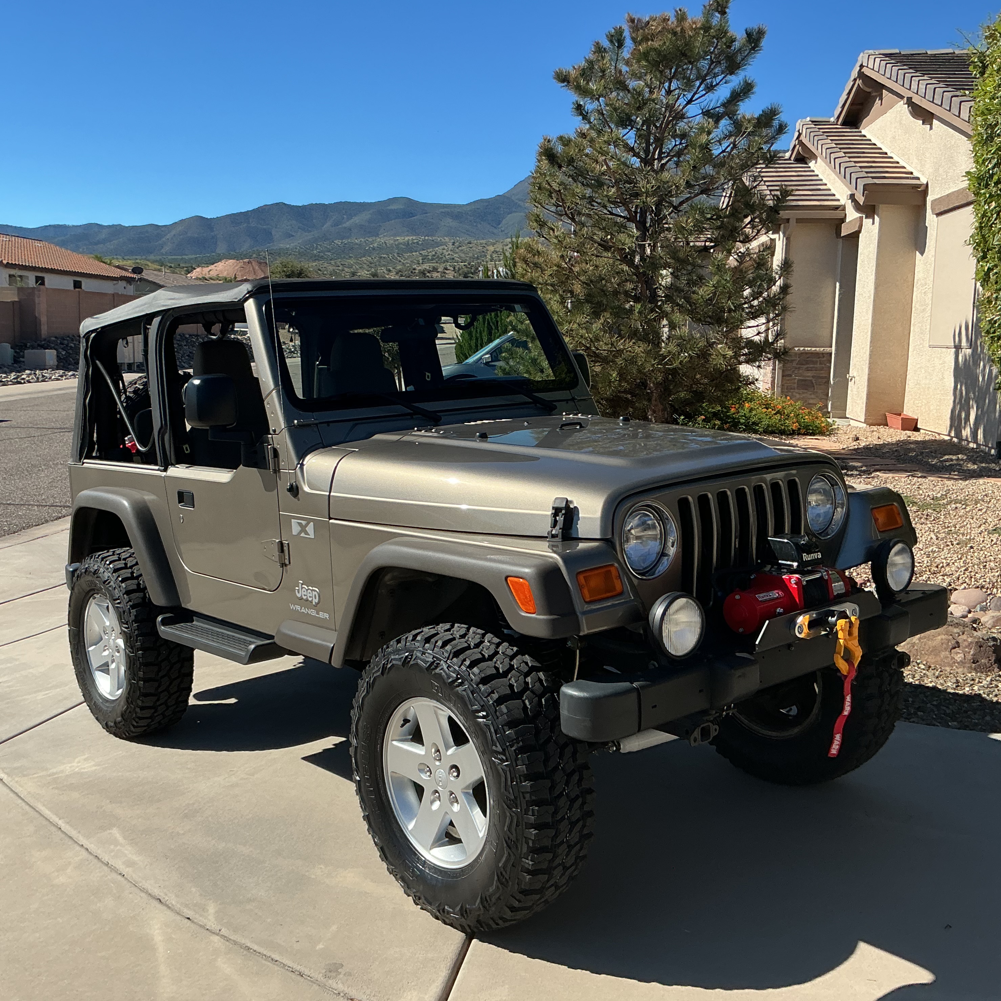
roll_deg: -0.5
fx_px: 1145
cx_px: 450
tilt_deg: -6.2
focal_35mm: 35
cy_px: 489
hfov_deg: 47.2
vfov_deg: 47.2
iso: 25
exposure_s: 1/1626
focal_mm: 3
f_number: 1.8
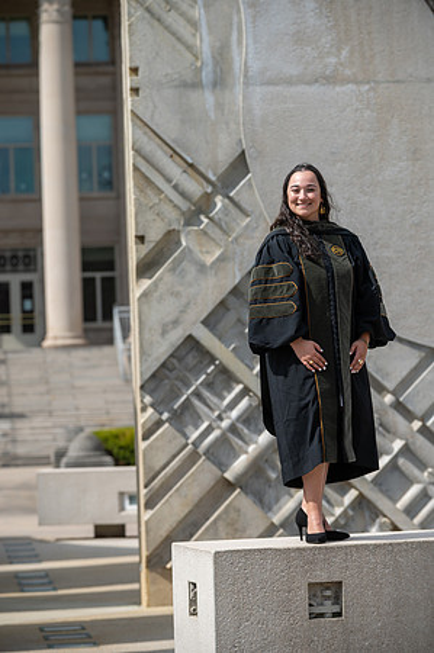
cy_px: 326
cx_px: 217
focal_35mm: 140
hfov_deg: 9.8
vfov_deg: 14.7
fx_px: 2537
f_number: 4.5
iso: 125
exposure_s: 1/640
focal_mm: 140
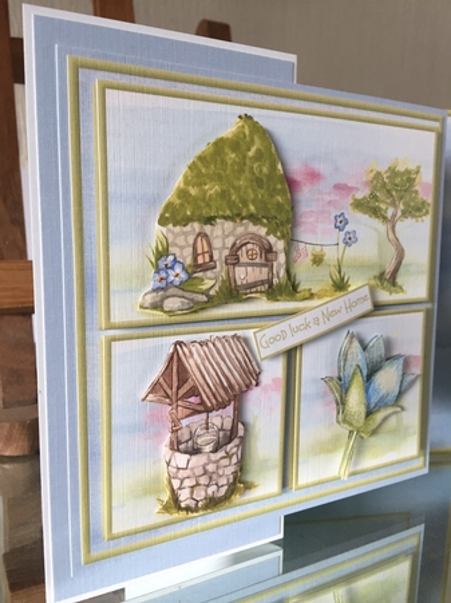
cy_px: 302
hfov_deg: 48.2
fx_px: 504
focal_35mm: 29
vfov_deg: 61.7
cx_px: 226
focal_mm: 4.15
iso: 50
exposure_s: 1/33
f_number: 2.2
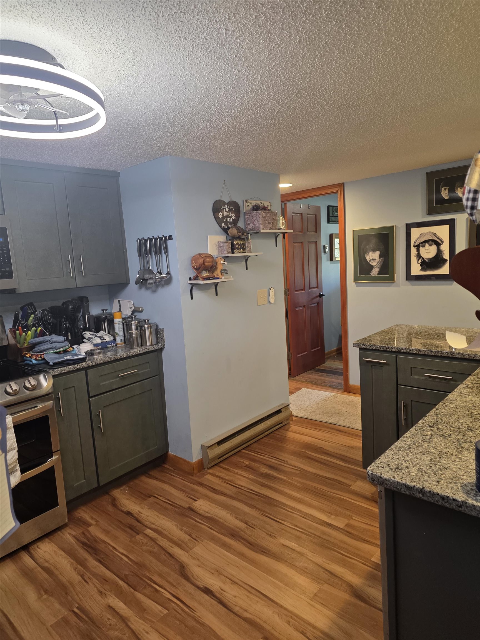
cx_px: 240
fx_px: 425
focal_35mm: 23
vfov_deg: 73.9
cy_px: 320
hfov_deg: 58.9
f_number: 1.7
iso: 200
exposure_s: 1/120
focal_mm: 6.25
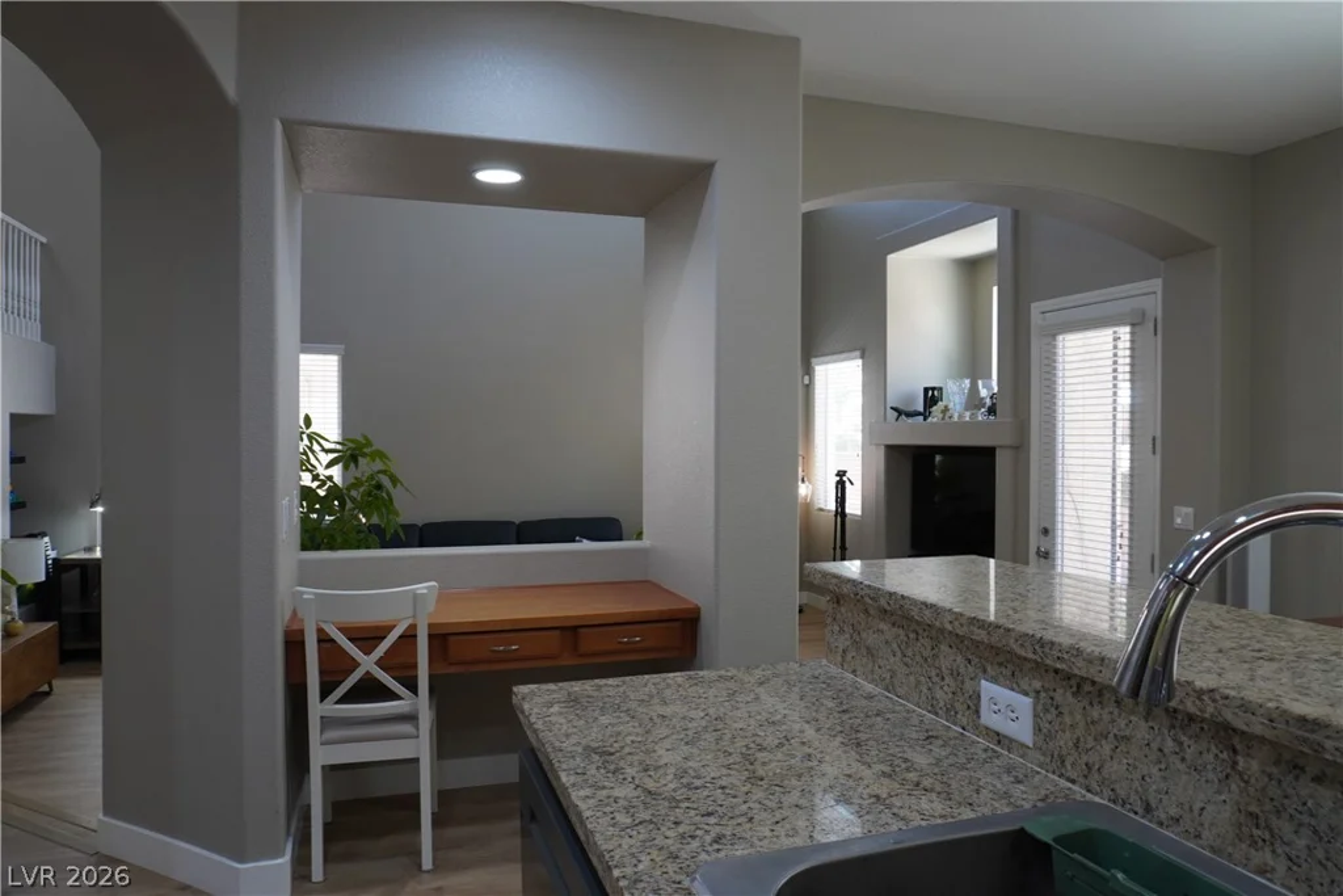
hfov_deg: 73.7
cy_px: 448
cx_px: 672
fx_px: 895
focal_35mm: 24
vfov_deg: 53.1
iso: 640
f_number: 7.1
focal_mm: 16
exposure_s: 1/30
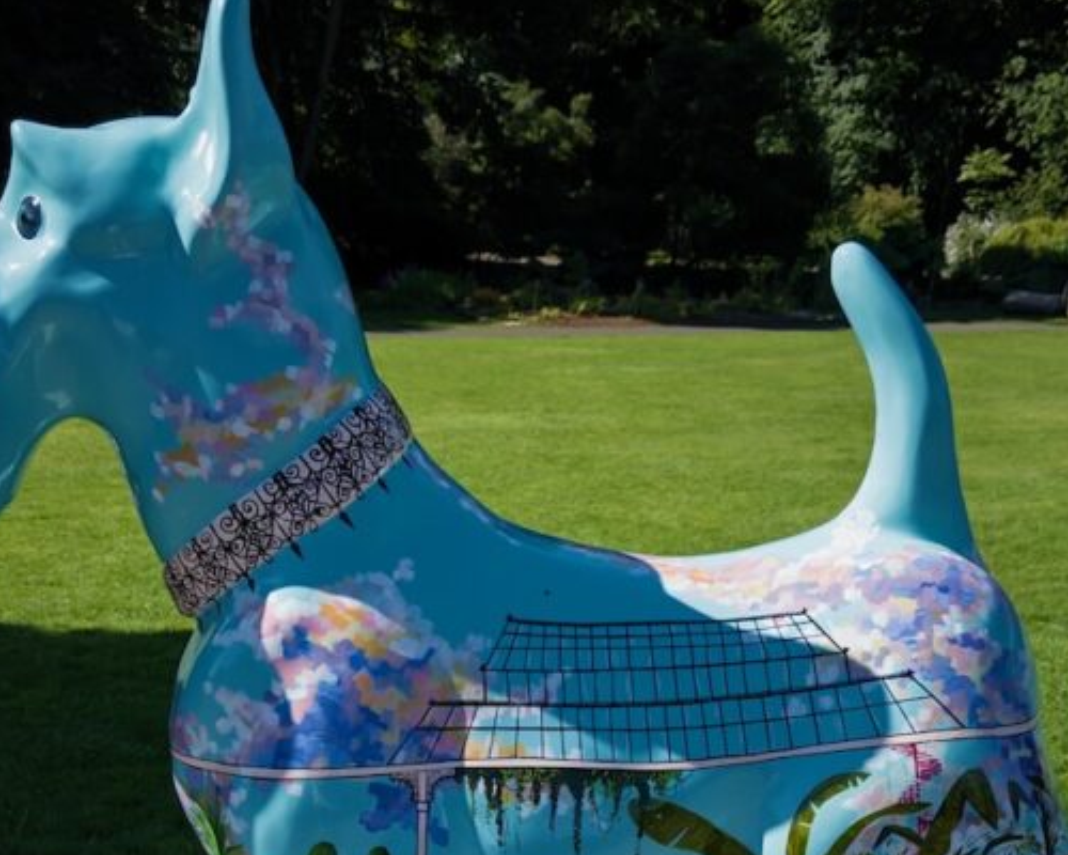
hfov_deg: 38.8
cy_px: 708
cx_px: 489
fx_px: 1517
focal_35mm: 48
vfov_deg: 30.5
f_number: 1.78
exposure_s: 1/22727
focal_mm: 6.76
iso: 50
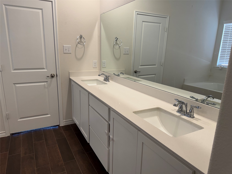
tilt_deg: -14.6
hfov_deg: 71.6
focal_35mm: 24
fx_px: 161
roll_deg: -1.8
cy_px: 87
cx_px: 116
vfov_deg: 56.8
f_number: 1.78
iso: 125
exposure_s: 1/120
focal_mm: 6.76
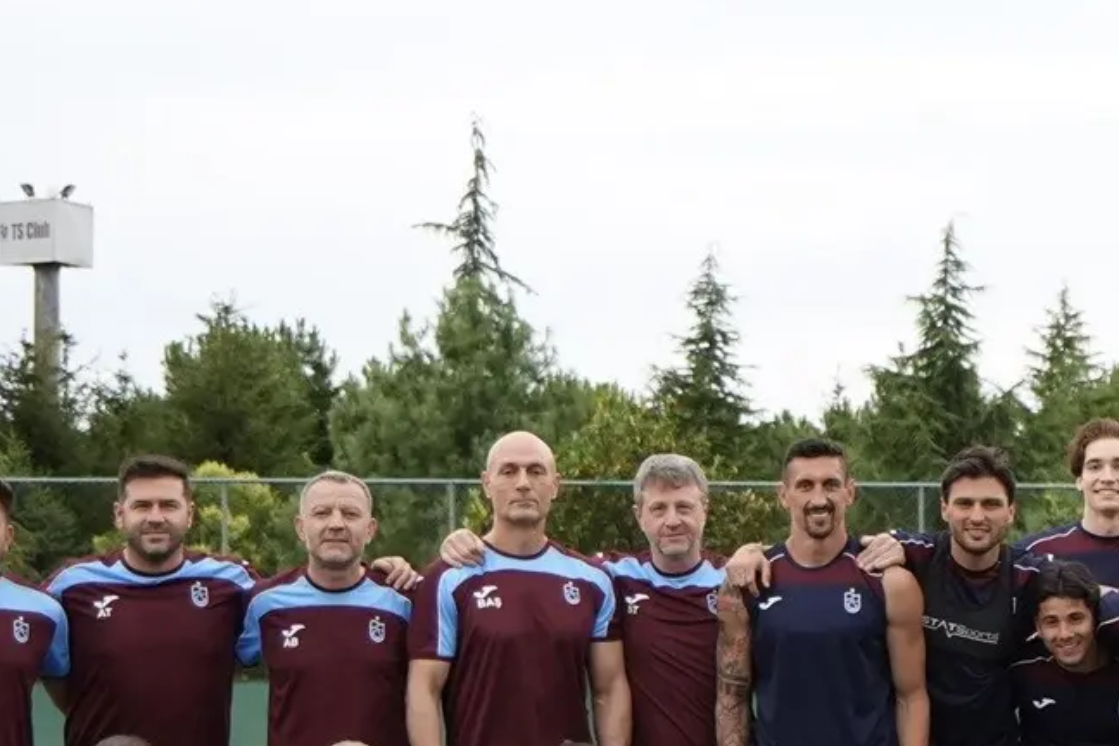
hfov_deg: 12.3
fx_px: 5035
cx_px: 1492
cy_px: 747
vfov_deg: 8.4
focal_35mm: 162
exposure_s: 1/1600
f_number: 2.8
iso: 1250
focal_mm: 35
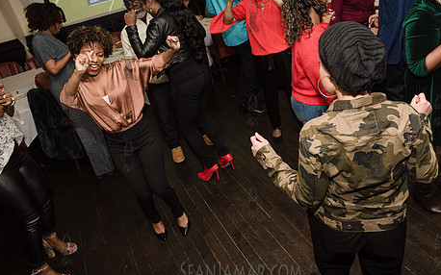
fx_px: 372
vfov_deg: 40.4
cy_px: 109
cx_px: 252
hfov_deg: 61.0
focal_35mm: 31
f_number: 4.5
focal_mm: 24
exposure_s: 1/250
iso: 2000
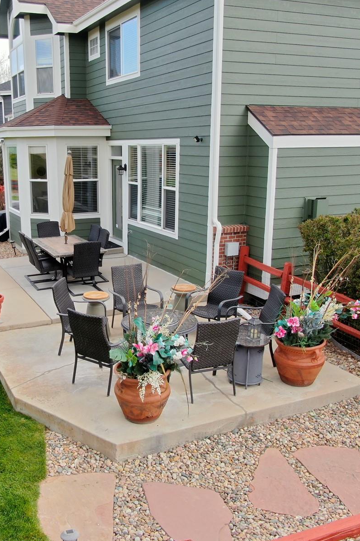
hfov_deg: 37.3
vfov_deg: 54.4
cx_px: 111
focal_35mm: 35
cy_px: 272
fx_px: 525
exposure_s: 1/120
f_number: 2.8
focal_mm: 4.48
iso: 100
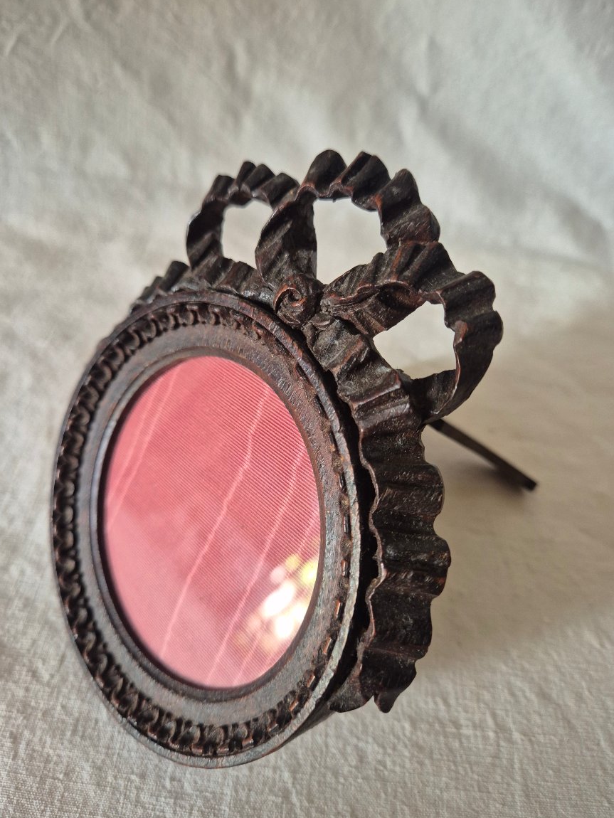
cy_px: 420
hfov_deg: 56.8
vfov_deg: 71.6
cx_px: 297
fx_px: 567
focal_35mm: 24
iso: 500
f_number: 1.8
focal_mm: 5.4
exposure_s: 1/100
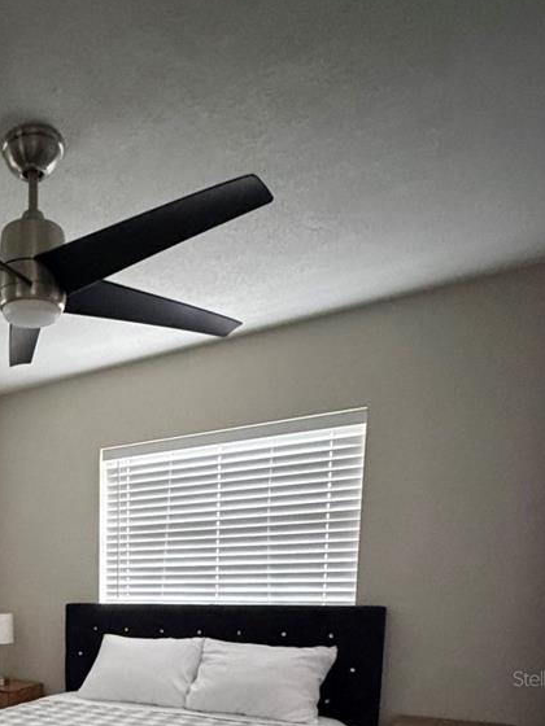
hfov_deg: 41.7
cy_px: 678
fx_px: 630
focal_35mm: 30
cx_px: 21
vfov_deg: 51.5
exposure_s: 1/40
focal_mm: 2.22
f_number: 2.2
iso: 1000
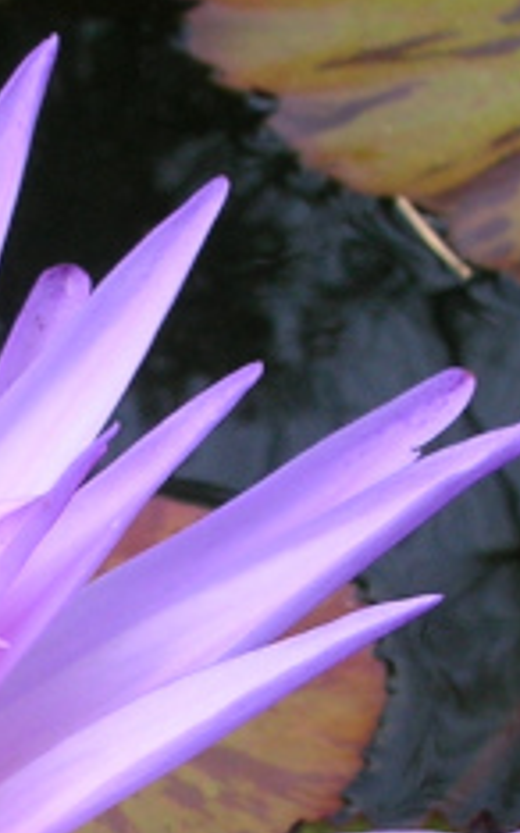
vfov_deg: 10.1
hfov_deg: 6.4
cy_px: 977
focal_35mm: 204
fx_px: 4631
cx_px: 28
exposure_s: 1/123
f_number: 5.6
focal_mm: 8.4
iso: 50
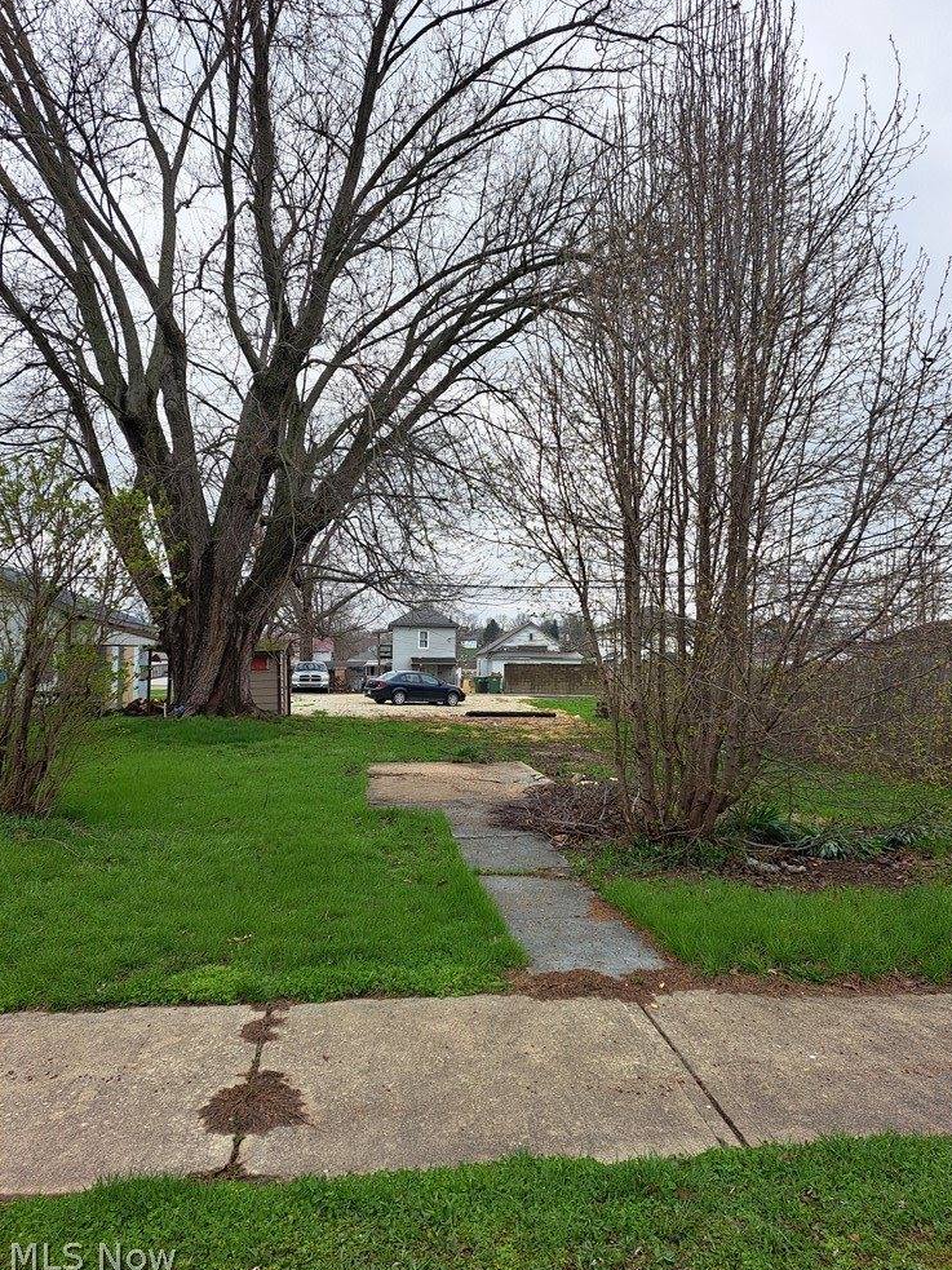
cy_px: 625
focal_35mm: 25
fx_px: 917
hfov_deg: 54.9
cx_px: 495
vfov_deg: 69.4
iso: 50
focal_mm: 5.23
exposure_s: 1/959
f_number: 1.8
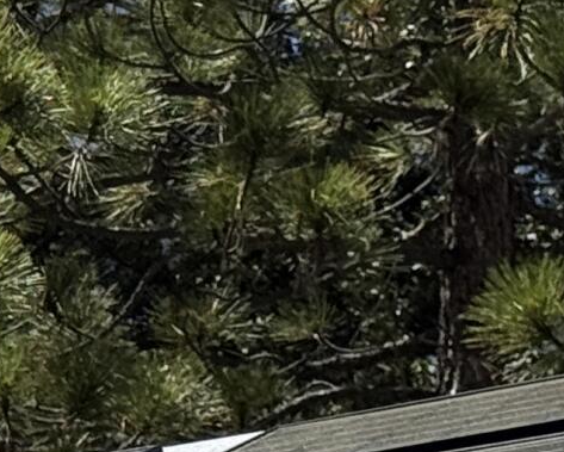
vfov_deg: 5.2
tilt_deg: +26.5
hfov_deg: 6.5
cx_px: 36
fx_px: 4961
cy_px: 187
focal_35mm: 297
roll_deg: -3.3
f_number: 1.78
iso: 64
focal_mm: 6.76
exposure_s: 1/3817
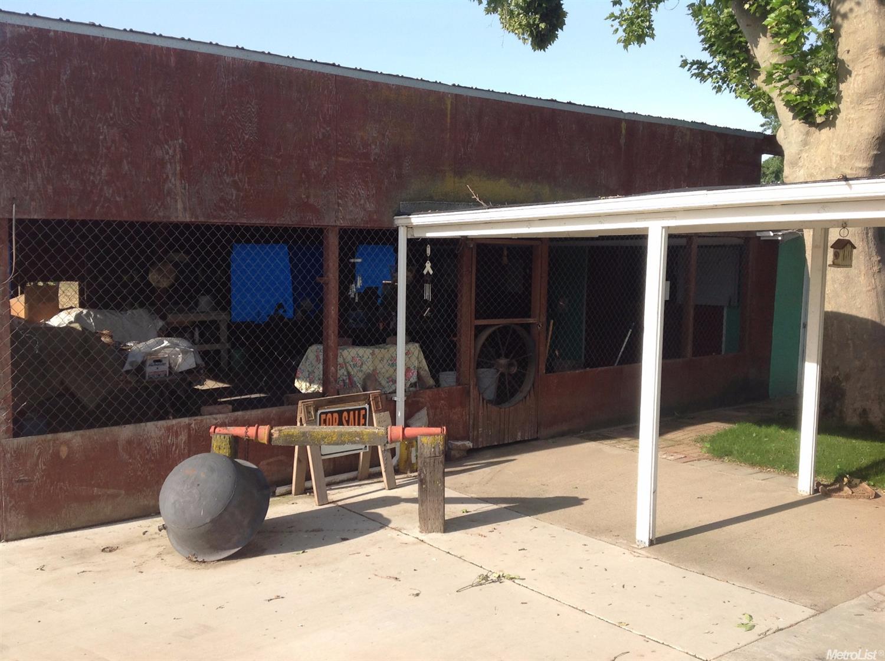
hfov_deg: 52.7
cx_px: 442
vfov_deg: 40.6
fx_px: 893
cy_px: 330
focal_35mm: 35
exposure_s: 1/864
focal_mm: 4.28
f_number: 2.4
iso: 50
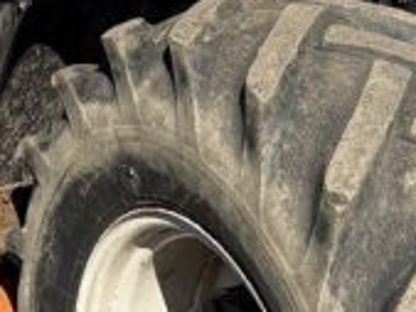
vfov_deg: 8.8
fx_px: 2020
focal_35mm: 168
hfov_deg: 11.8
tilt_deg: -8.9
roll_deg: -0.3
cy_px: -7
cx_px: 203
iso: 50
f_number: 1.6
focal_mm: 5.96
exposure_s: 1/3279
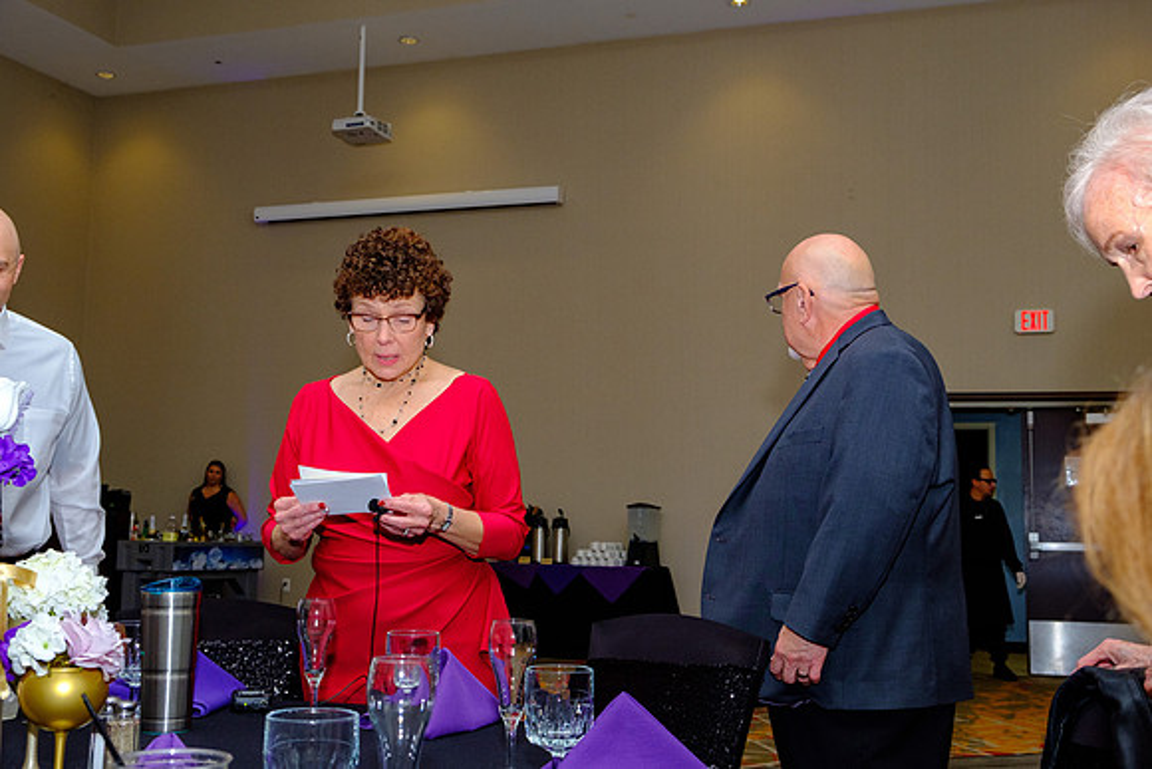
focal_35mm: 38
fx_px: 1216
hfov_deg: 50.7
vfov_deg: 35.1
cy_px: 384
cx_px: 576
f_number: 5.6
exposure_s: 1/160
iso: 1600
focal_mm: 25.4
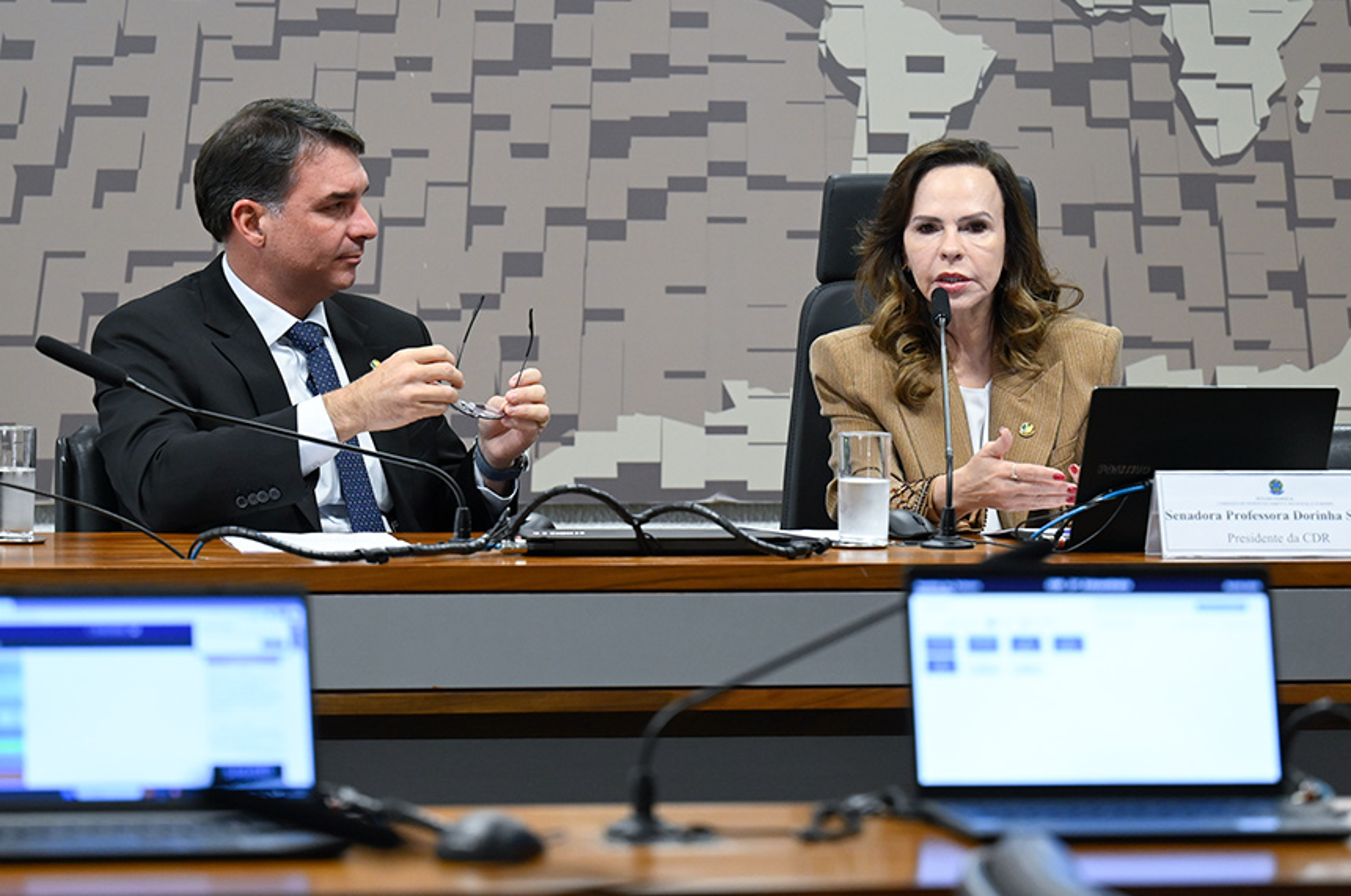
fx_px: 5394
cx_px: 676
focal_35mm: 144
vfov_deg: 9.5
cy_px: 448
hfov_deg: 14.3
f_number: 2.8
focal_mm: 96
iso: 1600
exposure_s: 1/200
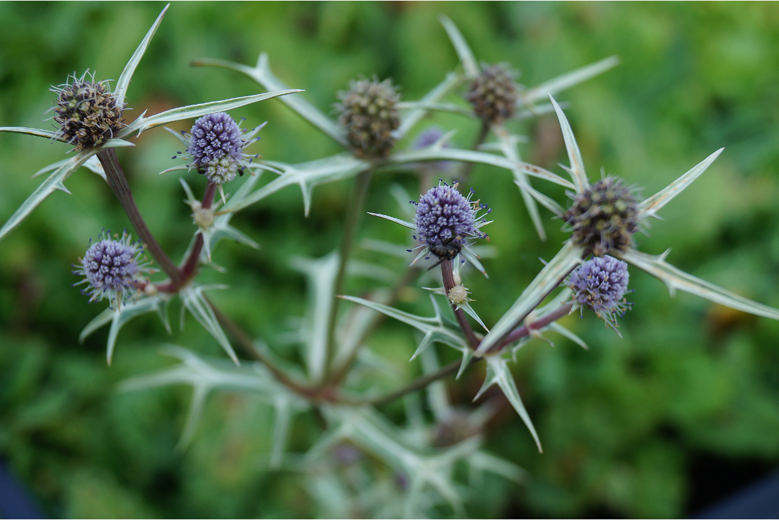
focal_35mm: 68
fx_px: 1461
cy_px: 260
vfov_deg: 20.2
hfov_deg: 29.9
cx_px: 390
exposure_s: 1/80
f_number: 6.3
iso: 100
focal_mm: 45
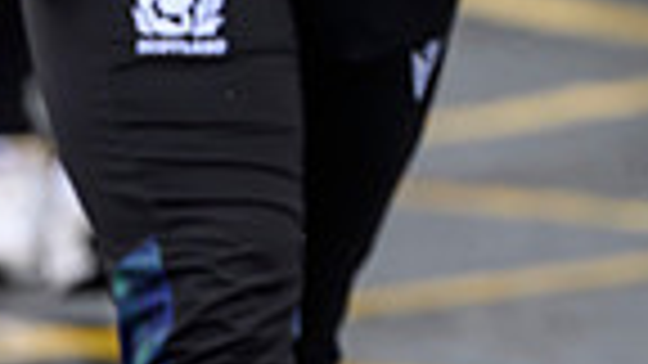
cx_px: 1080
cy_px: -615
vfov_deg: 1.1
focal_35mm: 1099
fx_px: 18883
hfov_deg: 2.0
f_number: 3.5
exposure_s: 1/1250
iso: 500
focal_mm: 200
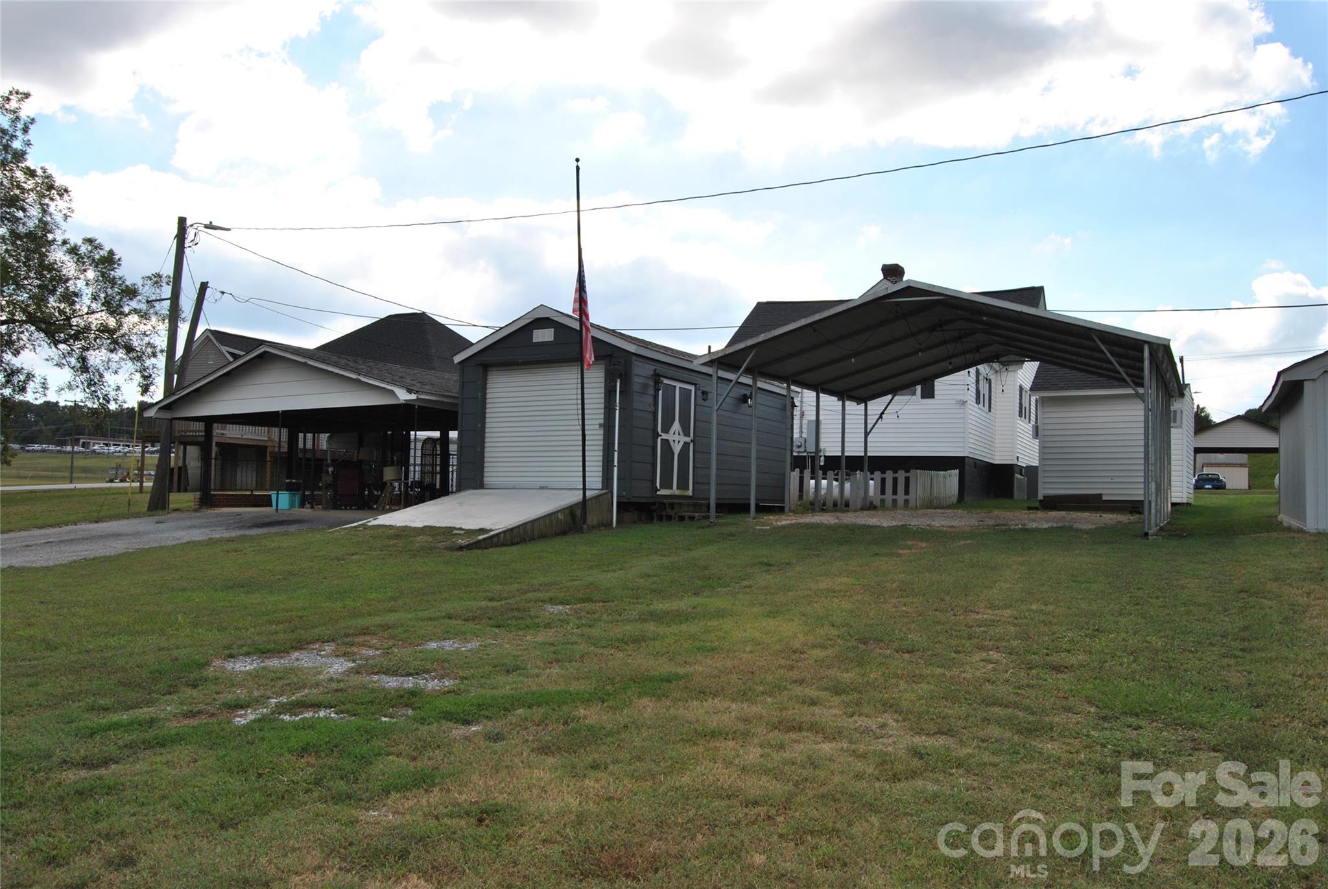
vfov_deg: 48.0
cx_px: 664
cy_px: 444
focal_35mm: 27
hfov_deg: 67.3
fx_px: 997
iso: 100
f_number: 9
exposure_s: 1/200
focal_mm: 18
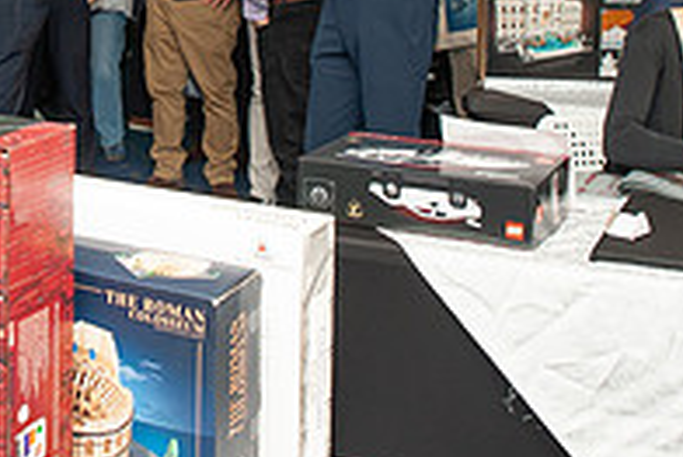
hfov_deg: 27.5
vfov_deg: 18.1
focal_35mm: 71
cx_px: 77
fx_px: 1348
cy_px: -112
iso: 400
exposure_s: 1/125
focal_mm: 24
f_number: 6.3
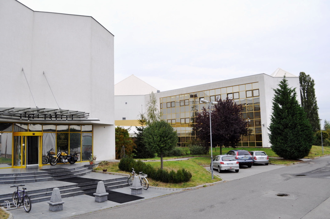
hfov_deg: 62.0
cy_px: 110
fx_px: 275
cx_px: 165
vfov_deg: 43.5
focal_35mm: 30
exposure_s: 1/160
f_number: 7.1
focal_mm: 20
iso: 400
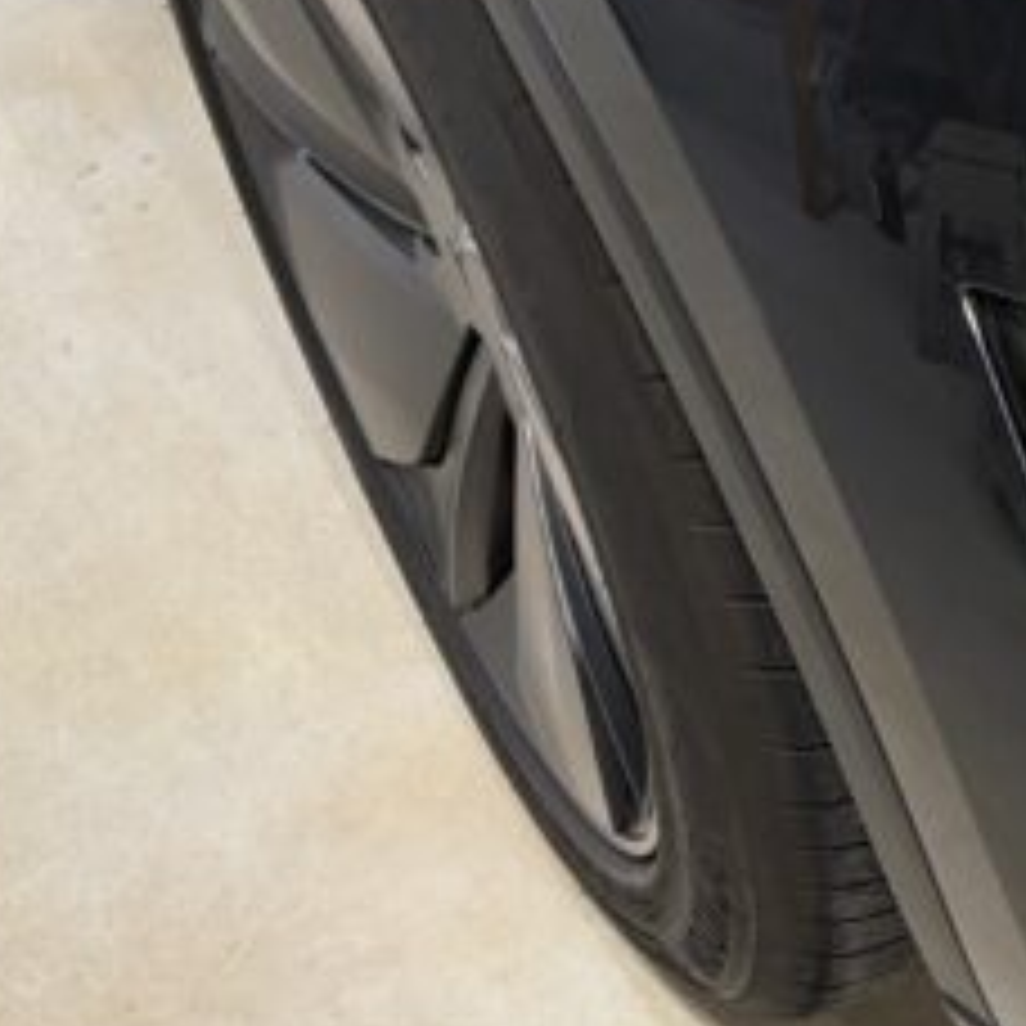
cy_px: -284
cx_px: 1804
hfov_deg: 14.9
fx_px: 3454
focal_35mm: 103
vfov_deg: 16.1
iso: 100
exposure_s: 1/120
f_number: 1.6
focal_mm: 5.96
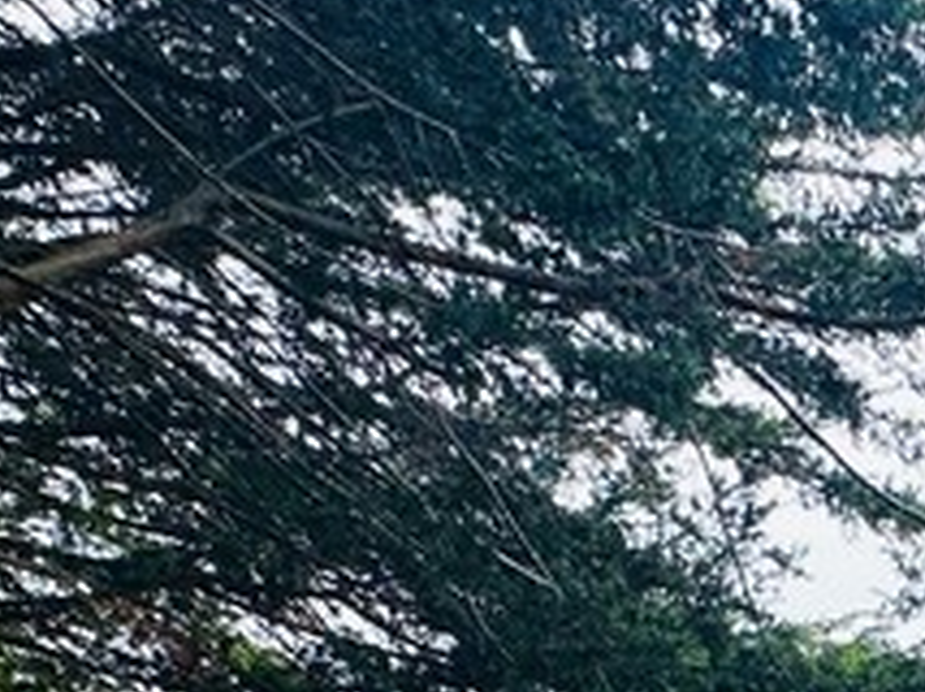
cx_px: 1362
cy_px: 1388
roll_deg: +0.8
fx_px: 1788
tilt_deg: -0.1
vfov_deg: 16.5
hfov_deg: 23.6
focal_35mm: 67
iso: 80
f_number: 2.2
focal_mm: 2.22
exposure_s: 1/99
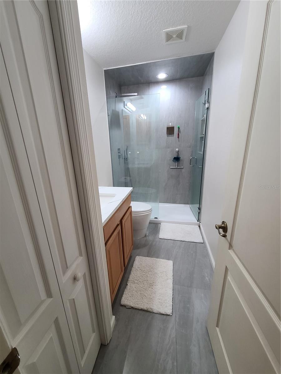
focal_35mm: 13
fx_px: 141
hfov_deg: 89.9
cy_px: 187
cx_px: 140
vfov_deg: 106.2
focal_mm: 2.2
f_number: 2.2
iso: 250
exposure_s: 1/60
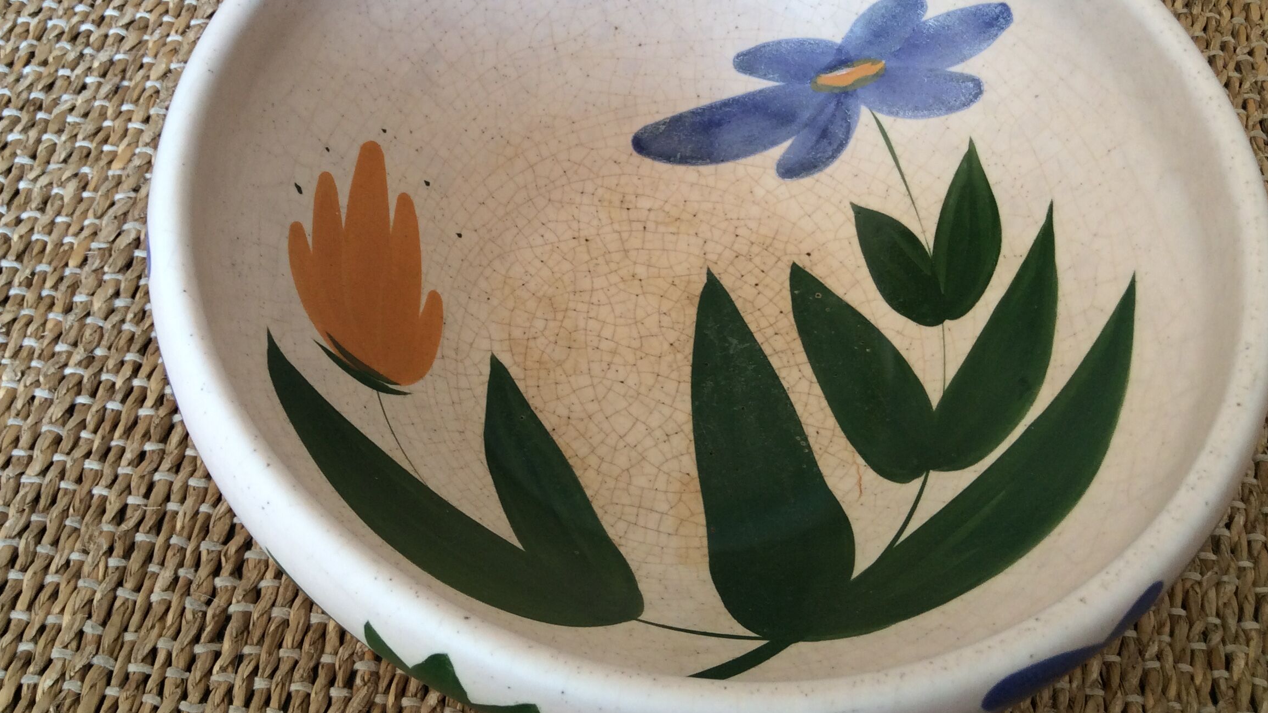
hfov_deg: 51.6
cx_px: 584
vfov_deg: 30.1
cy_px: 224
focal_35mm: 39
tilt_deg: -56.8
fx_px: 1311
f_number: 2.4
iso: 40
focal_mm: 3.3
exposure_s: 1/50
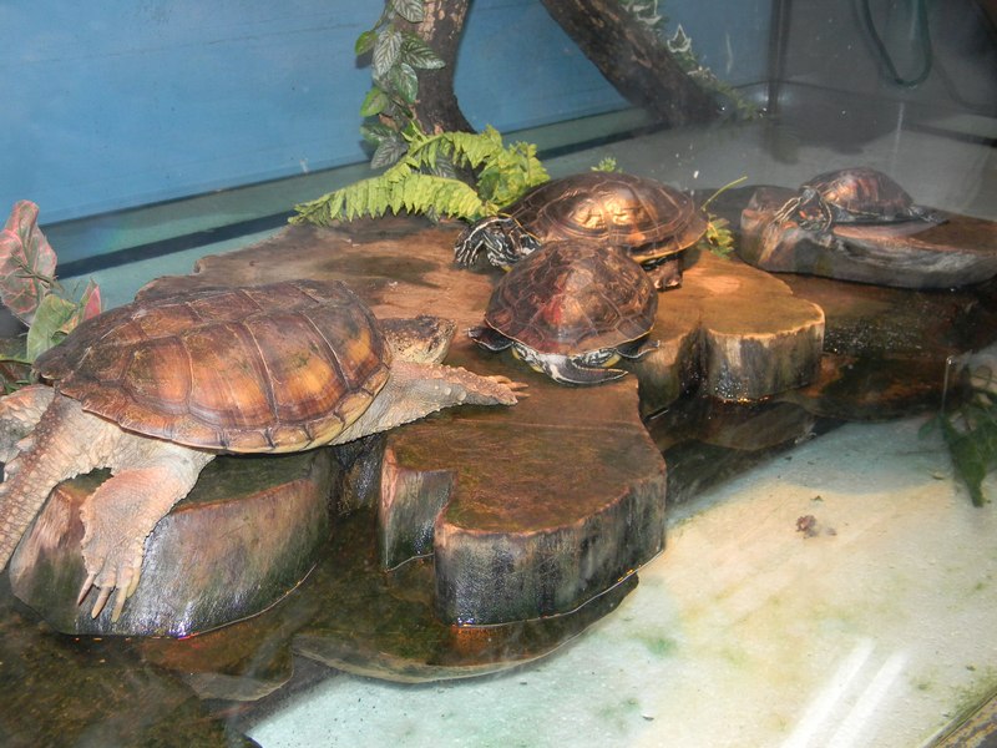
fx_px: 1181
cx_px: 498
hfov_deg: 45.8
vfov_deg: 35.1
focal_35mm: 41
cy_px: 374
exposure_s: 1/30
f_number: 3.8
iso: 200
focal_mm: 7.3
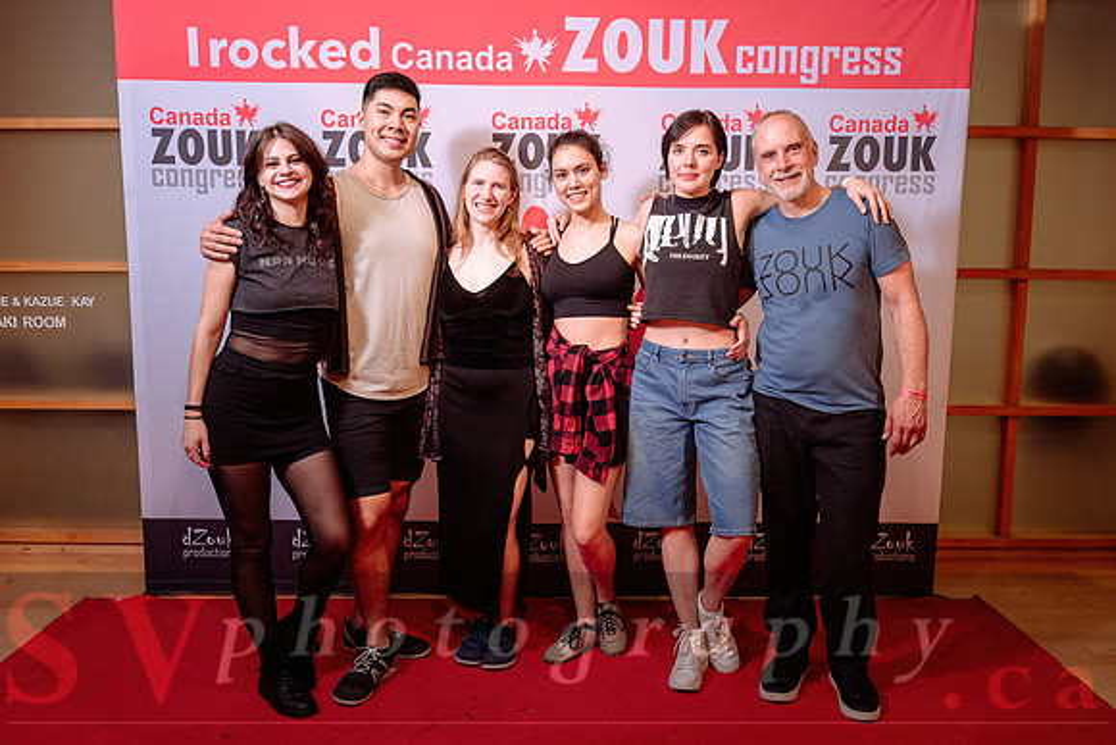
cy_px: 372
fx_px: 1008
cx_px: 558
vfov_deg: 40.5
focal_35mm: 33
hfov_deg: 57.9
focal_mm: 32
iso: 500
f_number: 4.5
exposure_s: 1/100
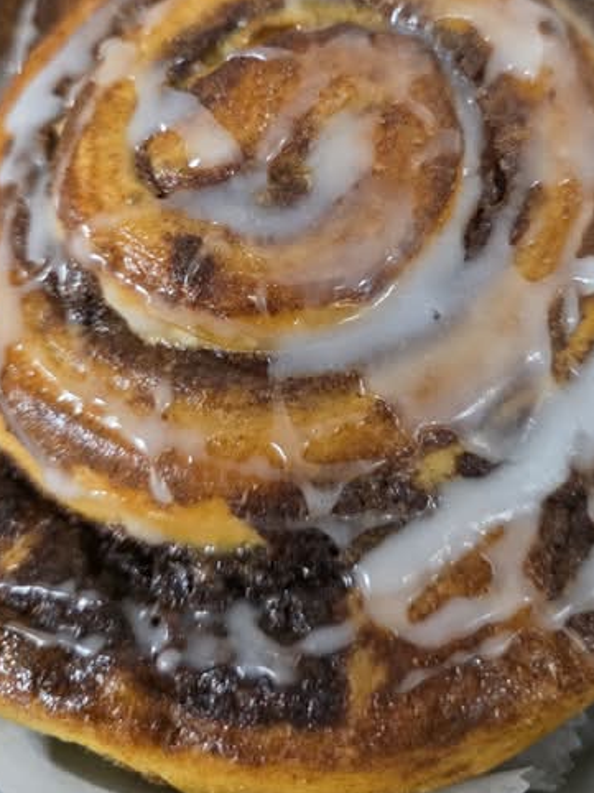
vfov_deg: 51.3
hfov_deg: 40.5
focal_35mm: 35
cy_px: 243
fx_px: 801
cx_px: 350
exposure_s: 1/120
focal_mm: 6.3
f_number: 1.7
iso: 1250
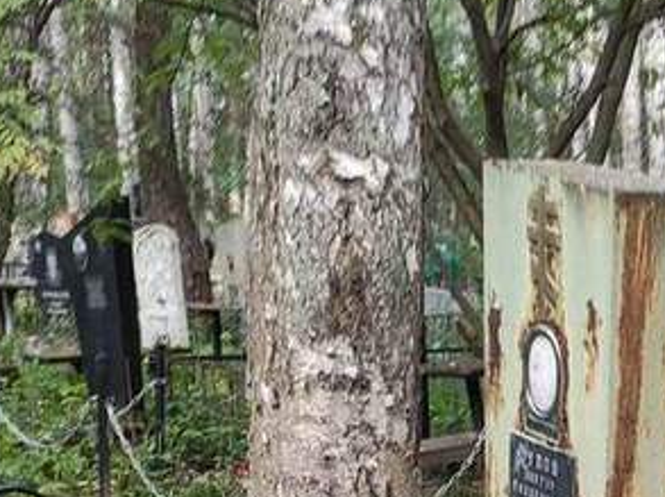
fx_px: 1746
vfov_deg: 14.8
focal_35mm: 91
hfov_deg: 20.0
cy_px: 801
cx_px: 840
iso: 142
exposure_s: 1/50
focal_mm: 4.77
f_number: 1.75
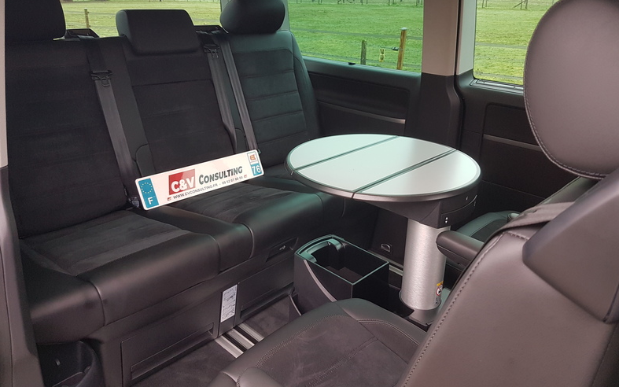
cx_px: 311
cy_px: 170
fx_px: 472
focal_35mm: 28
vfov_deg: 44.5
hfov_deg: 66.5
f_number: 1.7
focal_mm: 4.2
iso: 100
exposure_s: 1/50
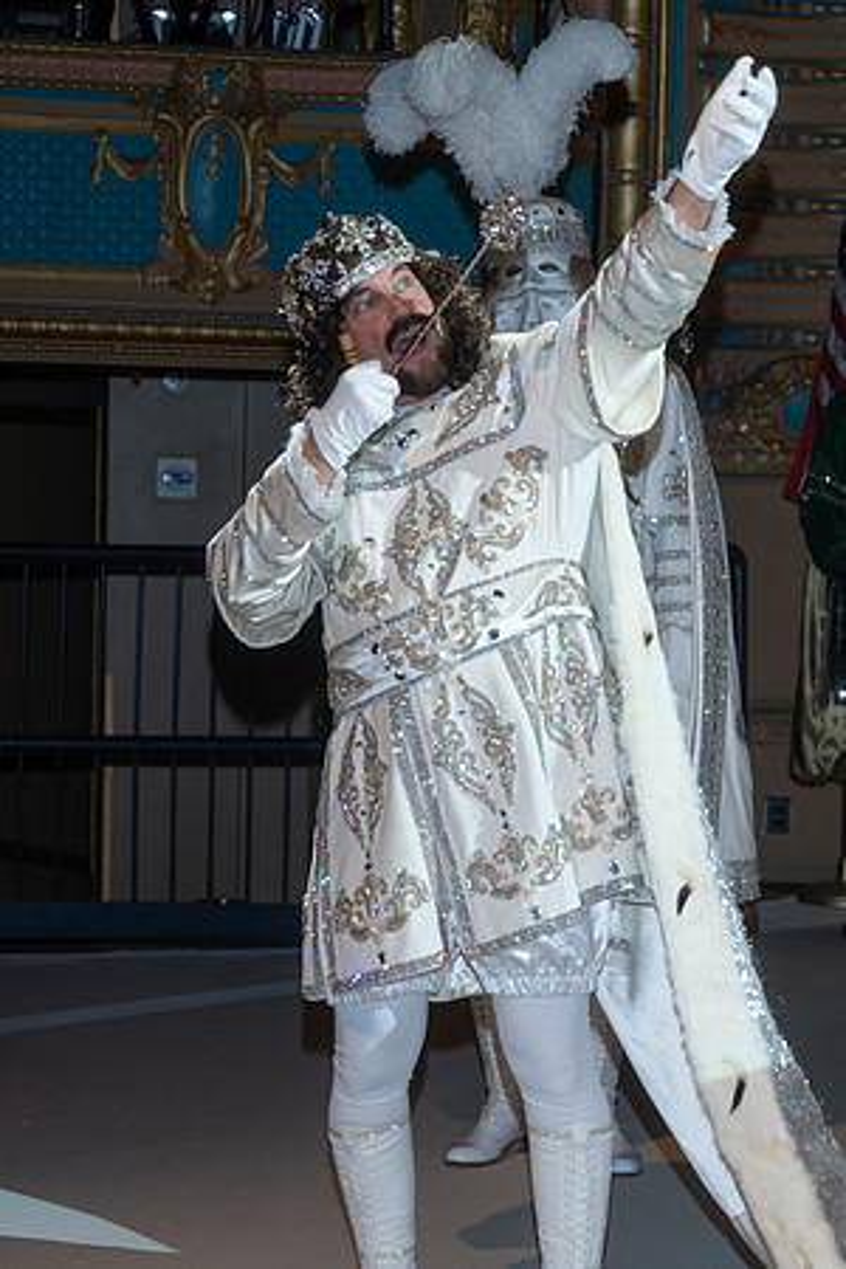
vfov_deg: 18.1
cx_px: 423
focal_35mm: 113
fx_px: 3983
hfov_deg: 12.1
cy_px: 634
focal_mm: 113
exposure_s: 1/160
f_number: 5.6
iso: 320
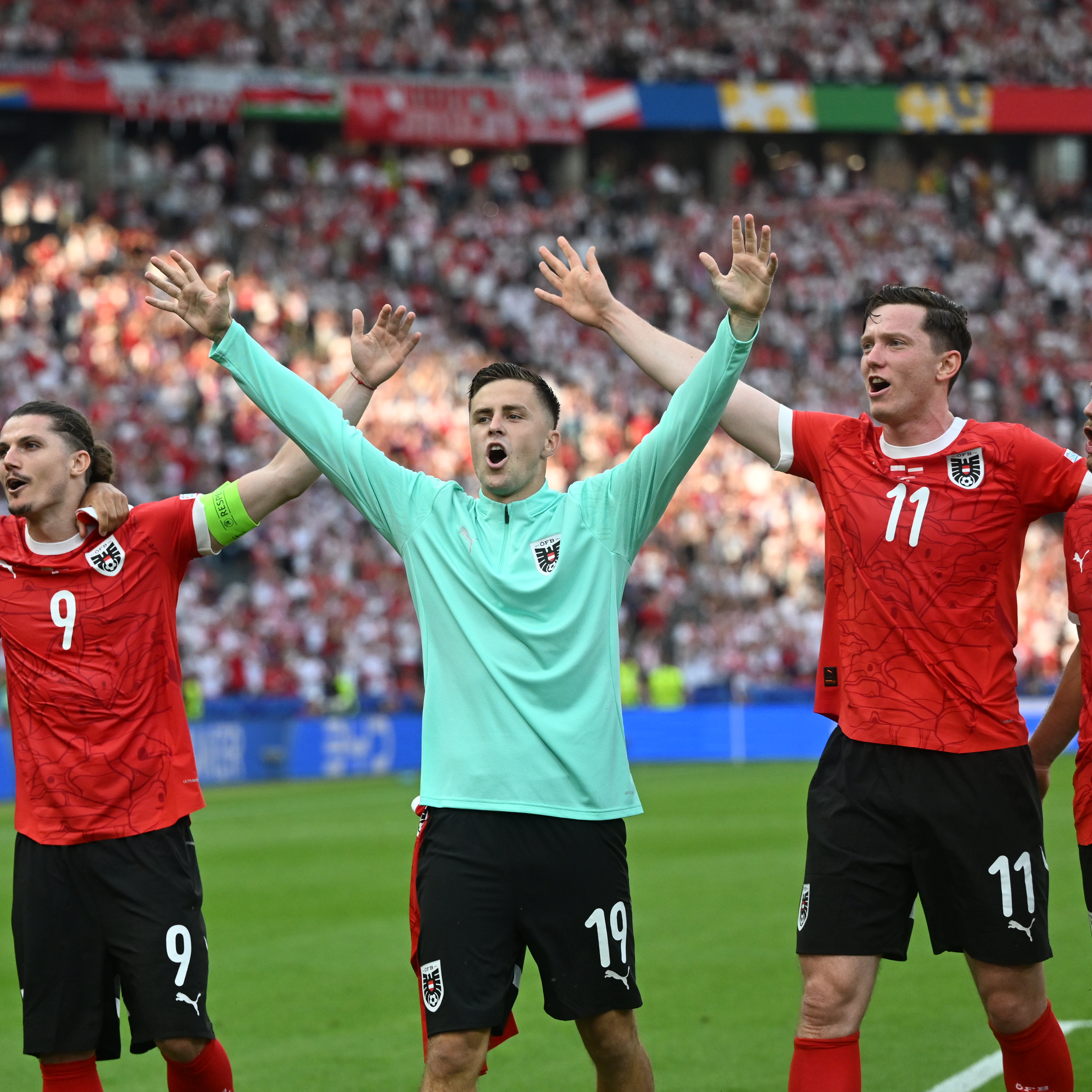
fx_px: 6103
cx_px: 392
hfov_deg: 10.2
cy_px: 682
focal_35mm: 171
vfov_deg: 10.2
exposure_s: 1/4000
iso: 1250
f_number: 2.8
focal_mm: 101
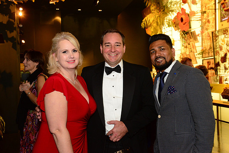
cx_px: 114
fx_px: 280
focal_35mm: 44
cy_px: 76
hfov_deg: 44.5
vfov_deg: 30.5
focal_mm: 44
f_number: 8
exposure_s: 1/15
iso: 3200
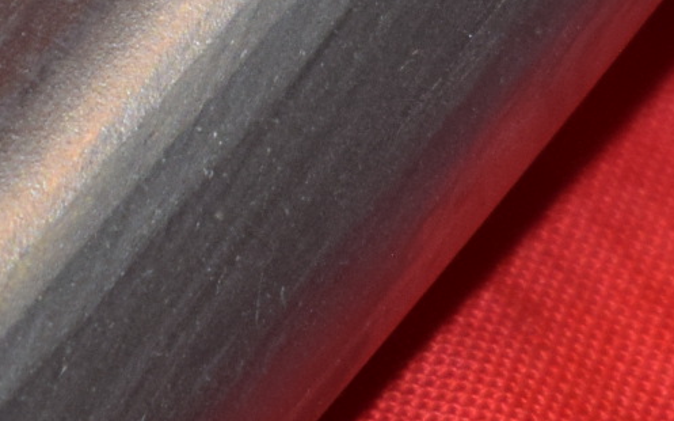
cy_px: -240
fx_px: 9309
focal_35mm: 507
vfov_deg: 2.6
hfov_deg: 4.1
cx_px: -130
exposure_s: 1/200
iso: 400
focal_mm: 55
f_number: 5.6
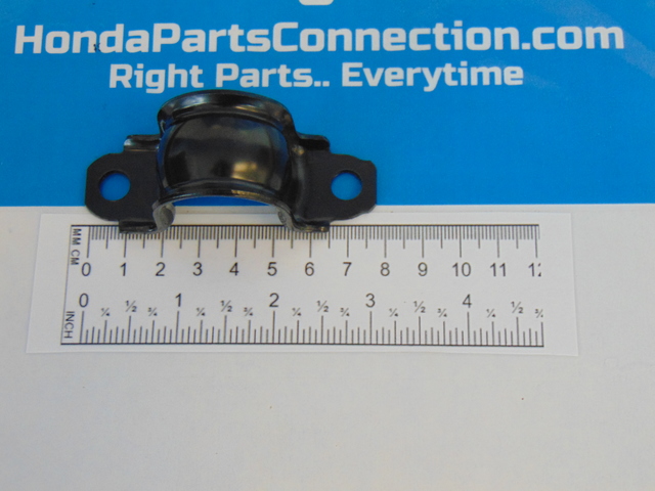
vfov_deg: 24.4
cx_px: 328
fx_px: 1135
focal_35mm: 60
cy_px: 246
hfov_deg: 32.2
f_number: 3.6
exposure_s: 1/30
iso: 100
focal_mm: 10.8
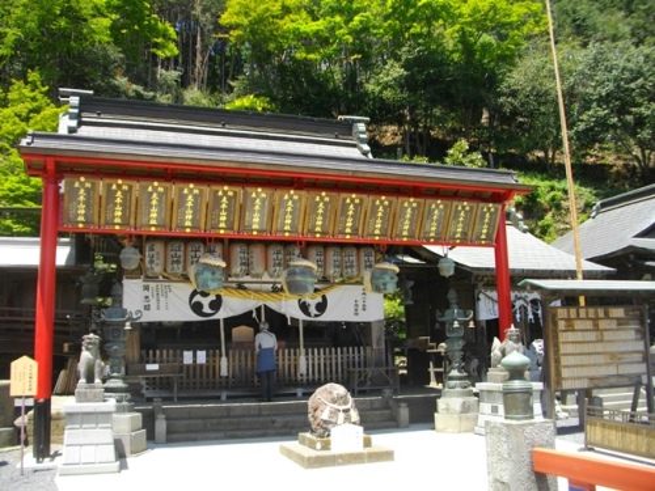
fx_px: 606
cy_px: 246
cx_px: 328
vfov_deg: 44.2
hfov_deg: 56.8
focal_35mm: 32
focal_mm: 5.7
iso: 100
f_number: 2.9
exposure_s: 1/500
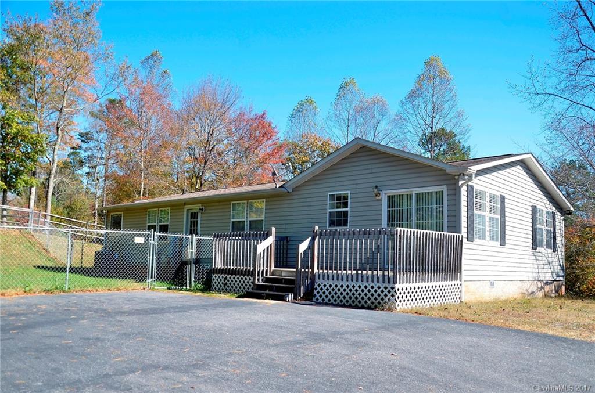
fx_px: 519
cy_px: 196
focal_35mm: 32
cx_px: 298
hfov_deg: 59.6
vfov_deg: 41.5
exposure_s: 1/200
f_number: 5
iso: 125
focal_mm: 21
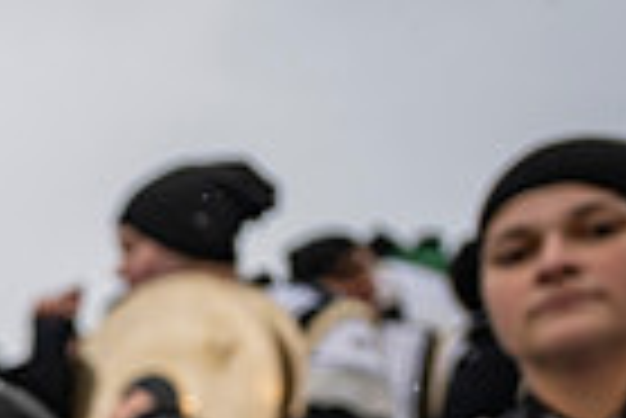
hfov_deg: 16.5
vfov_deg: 12.6
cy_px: 721
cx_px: -545
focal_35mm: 100
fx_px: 1741
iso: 160
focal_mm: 24
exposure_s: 1/500
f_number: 2.8
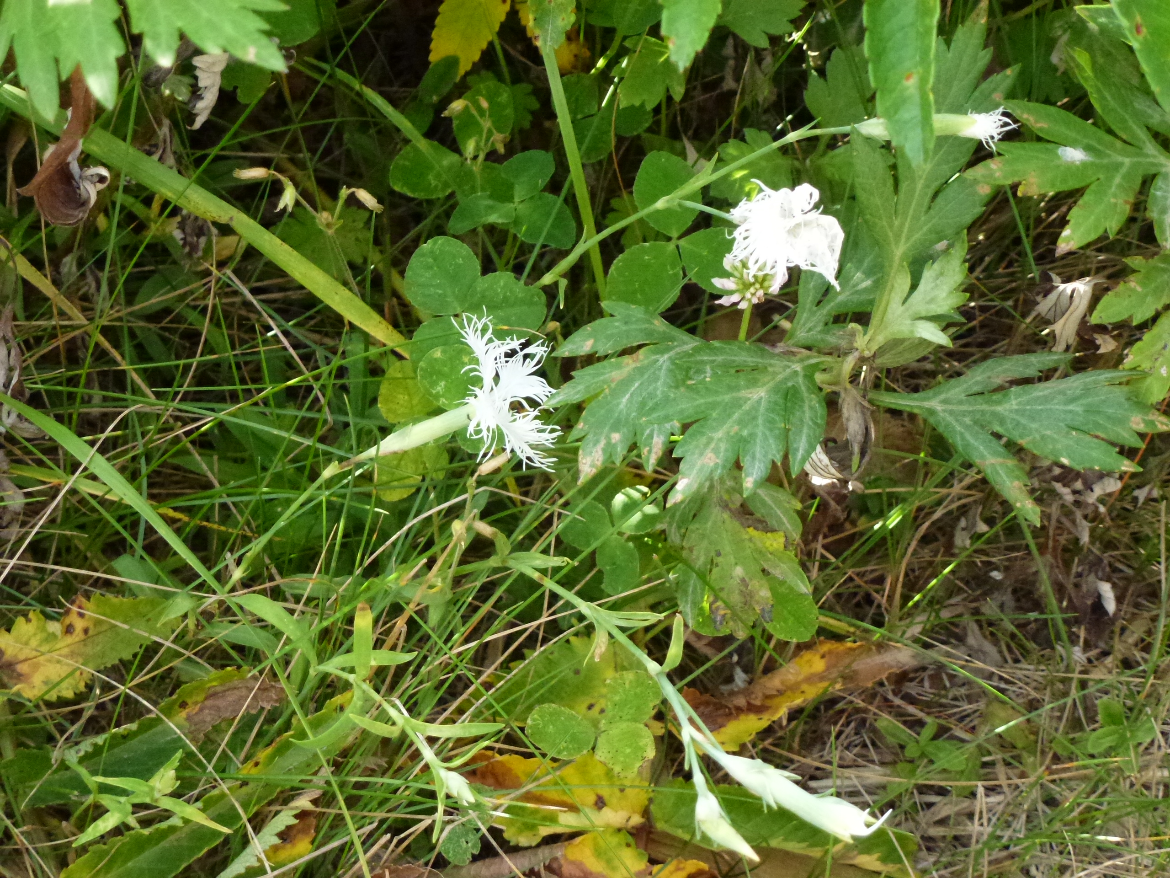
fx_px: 2400
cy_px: 439
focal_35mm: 71
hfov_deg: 27.4
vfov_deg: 20.7
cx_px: 585
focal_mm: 12.7
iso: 800
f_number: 4.7
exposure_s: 1/320
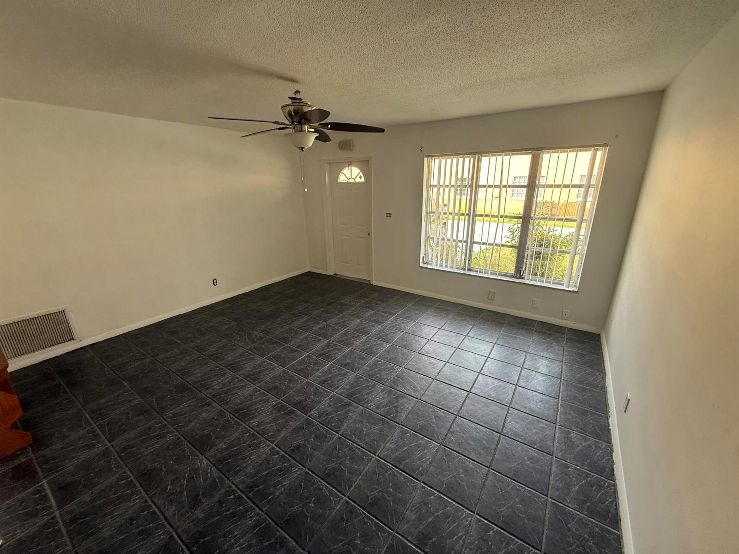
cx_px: 370
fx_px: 299
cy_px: 277
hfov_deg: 102.1
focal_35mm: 14
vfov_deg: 85.7
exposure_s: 1/99
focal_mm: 2.22
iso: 125
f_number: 2.2
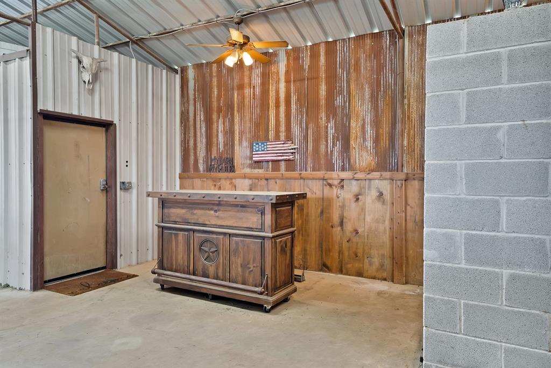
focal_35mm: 23
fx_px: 352
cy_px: 184
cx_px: 276
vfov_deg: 55.2
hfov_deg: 76.1
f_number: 9
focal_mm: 23
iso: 640
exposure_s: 1/1.25
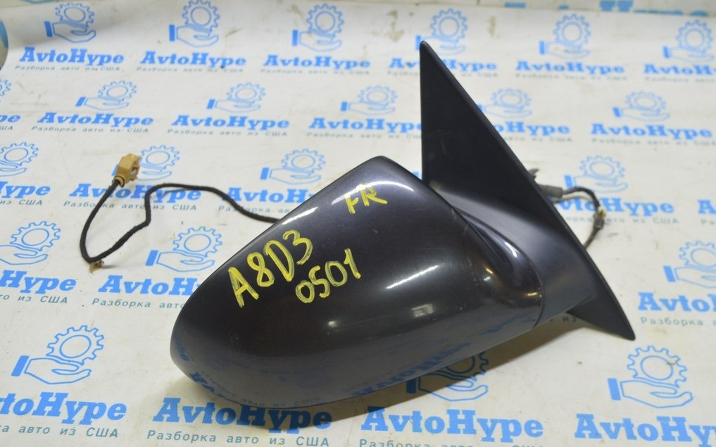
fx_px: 780
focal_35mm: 40
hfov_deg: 49.3
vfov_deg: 32.0
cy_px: 235
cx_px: 360
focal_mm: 26
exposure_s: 1/20
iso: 400
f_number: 5.6
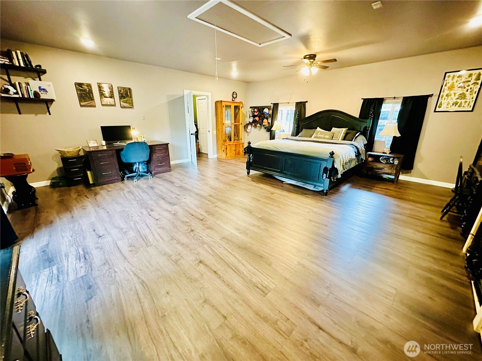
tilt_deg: -18.1
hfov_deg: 102.1
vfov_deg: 85.7
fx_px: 195
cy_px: 180
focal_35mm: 14
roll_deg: -0.5
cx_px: 241
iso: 800
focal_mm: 2.22
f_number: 2.2
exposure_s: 1/60
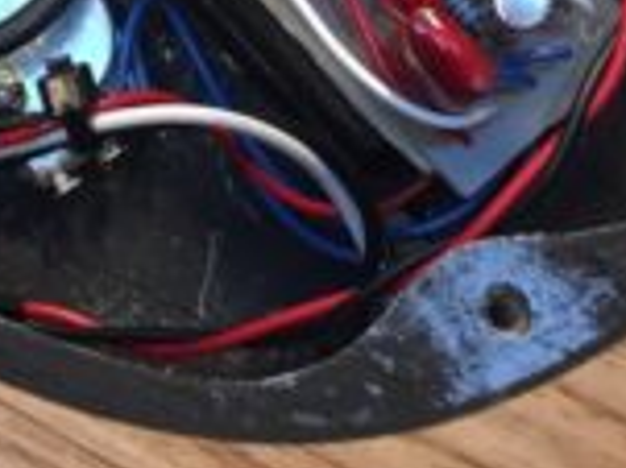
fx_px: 1735
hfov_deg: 20.2
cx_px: 108
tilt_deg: -65.7
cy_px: -246
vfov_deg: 14.3
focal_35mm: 96
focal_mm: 4.15
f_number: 2.2
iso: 64
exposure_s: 1/33
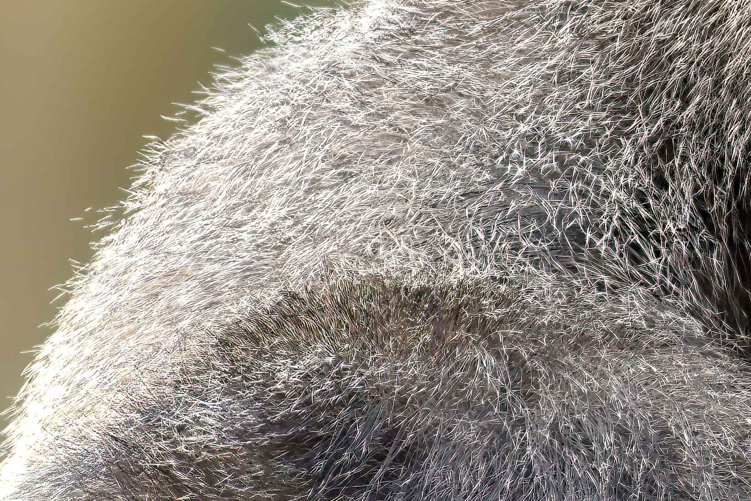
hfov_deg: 0.9
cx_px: 1557
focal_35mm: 2272
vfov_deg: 0.6
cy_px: 253
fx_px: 47406
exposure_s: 1/400
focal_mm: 500
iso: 800
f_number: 5.6
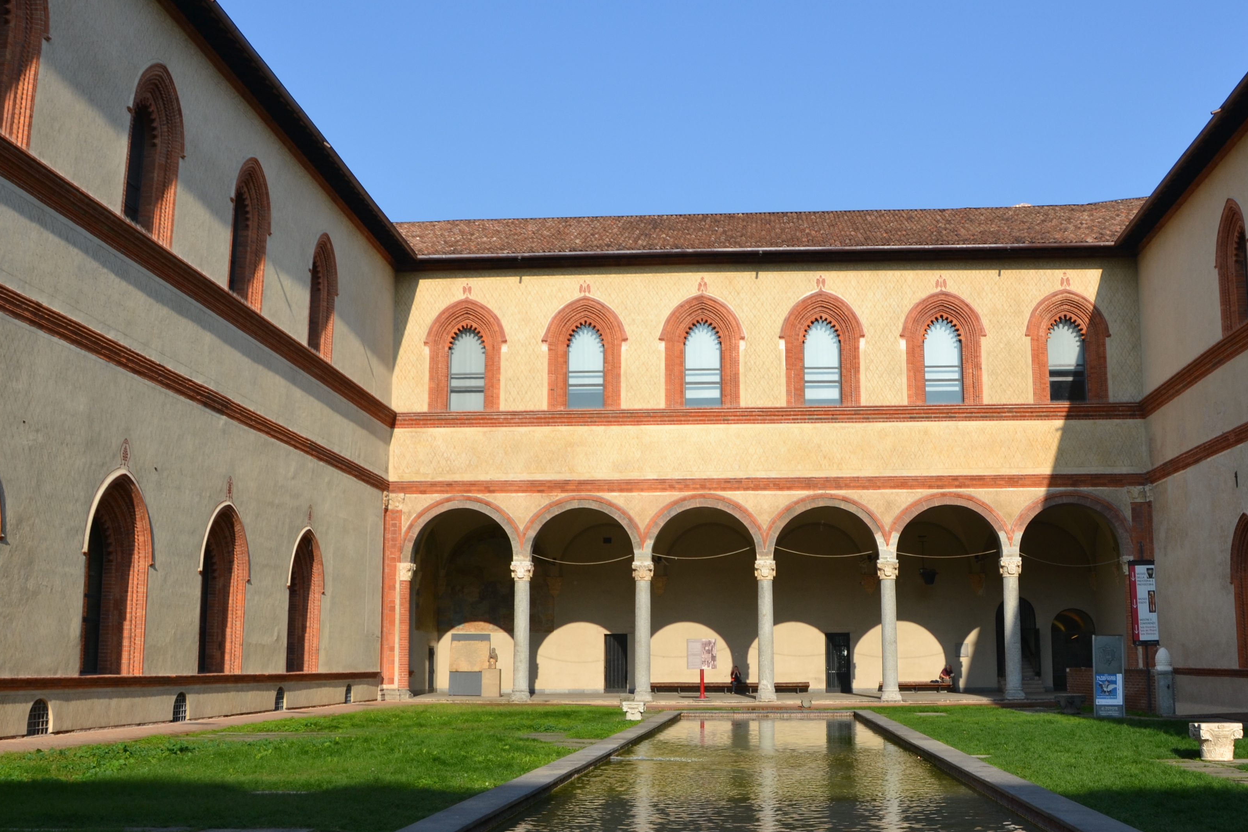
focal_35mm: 39
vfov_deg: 34.2
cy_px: 416
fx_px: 1352
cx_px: 685
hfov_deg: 49.5
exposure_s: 1/250
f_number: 8
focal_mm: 18
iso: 100
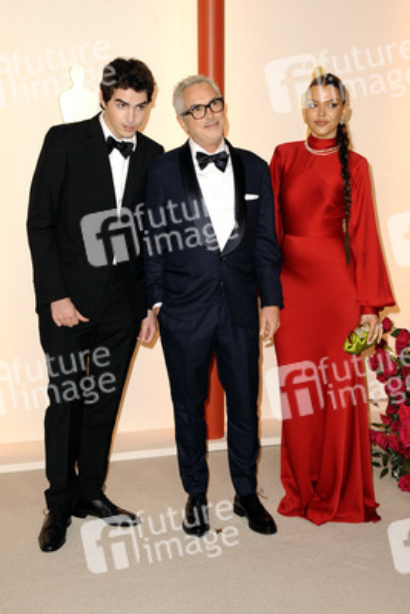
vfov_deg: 39.6
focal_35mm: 50
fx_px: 853
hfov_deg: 27.0
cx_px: 205
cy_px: 307
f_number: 6.3
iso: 1600
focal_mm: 50
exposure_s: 1/200
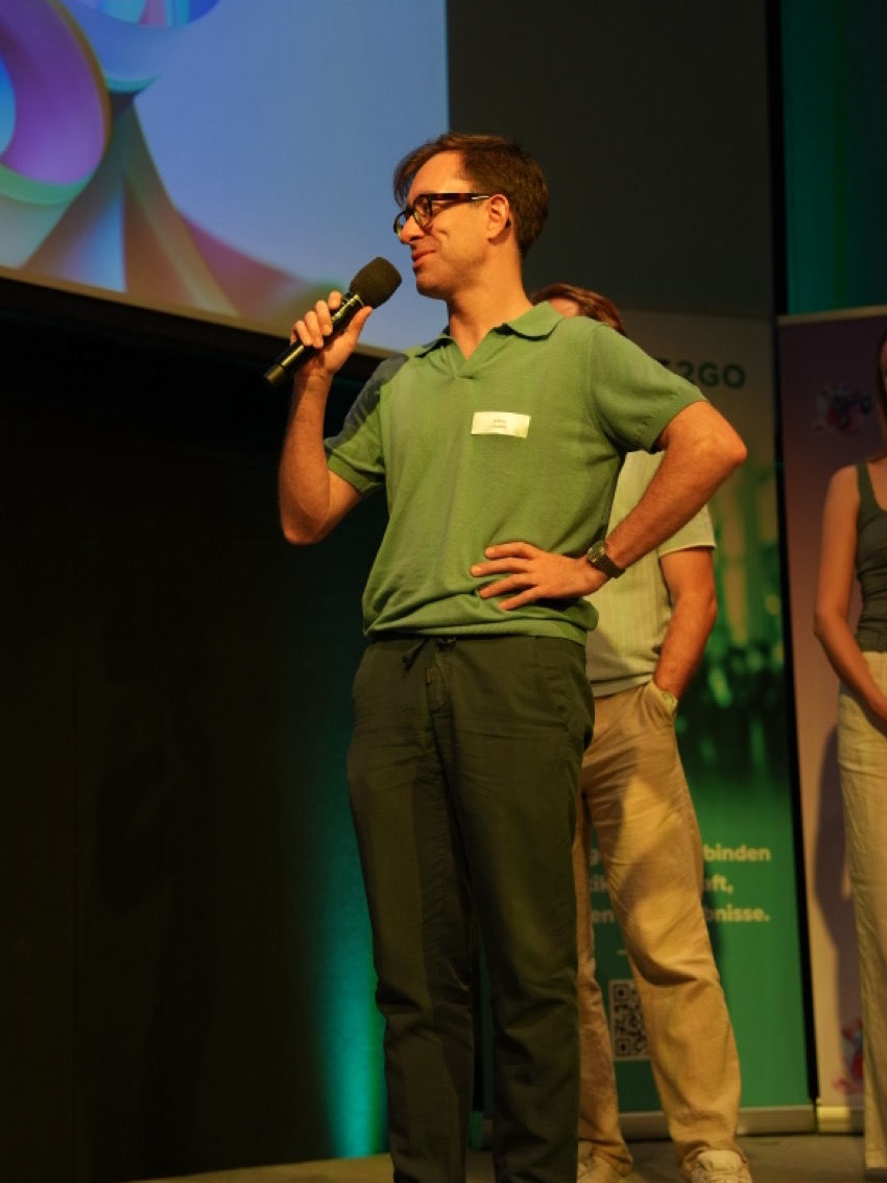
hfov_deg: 23.3
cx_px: 444
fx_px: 2152
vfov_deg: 30.7
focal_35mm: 63
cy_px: 661
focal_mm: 58
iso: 1250
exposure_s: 1/640
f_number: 2.8
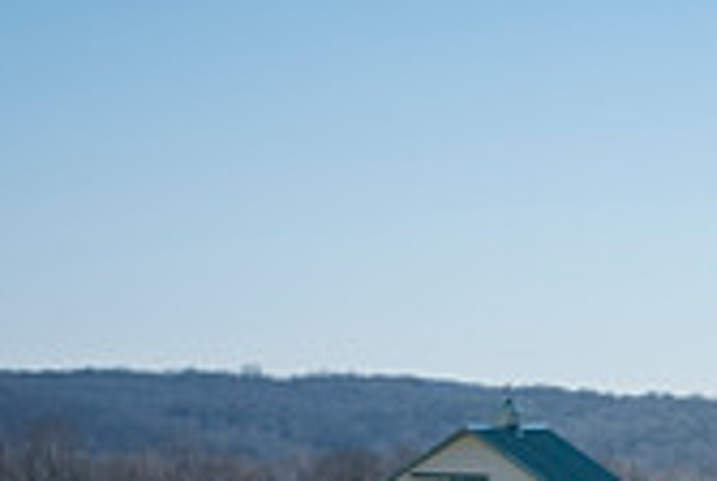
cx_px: 1164
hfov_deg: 11.9
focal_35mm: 163
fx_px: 3252
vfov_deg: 8.2
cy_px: 792
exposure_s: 1/640
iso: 400
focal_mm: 47
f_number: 10
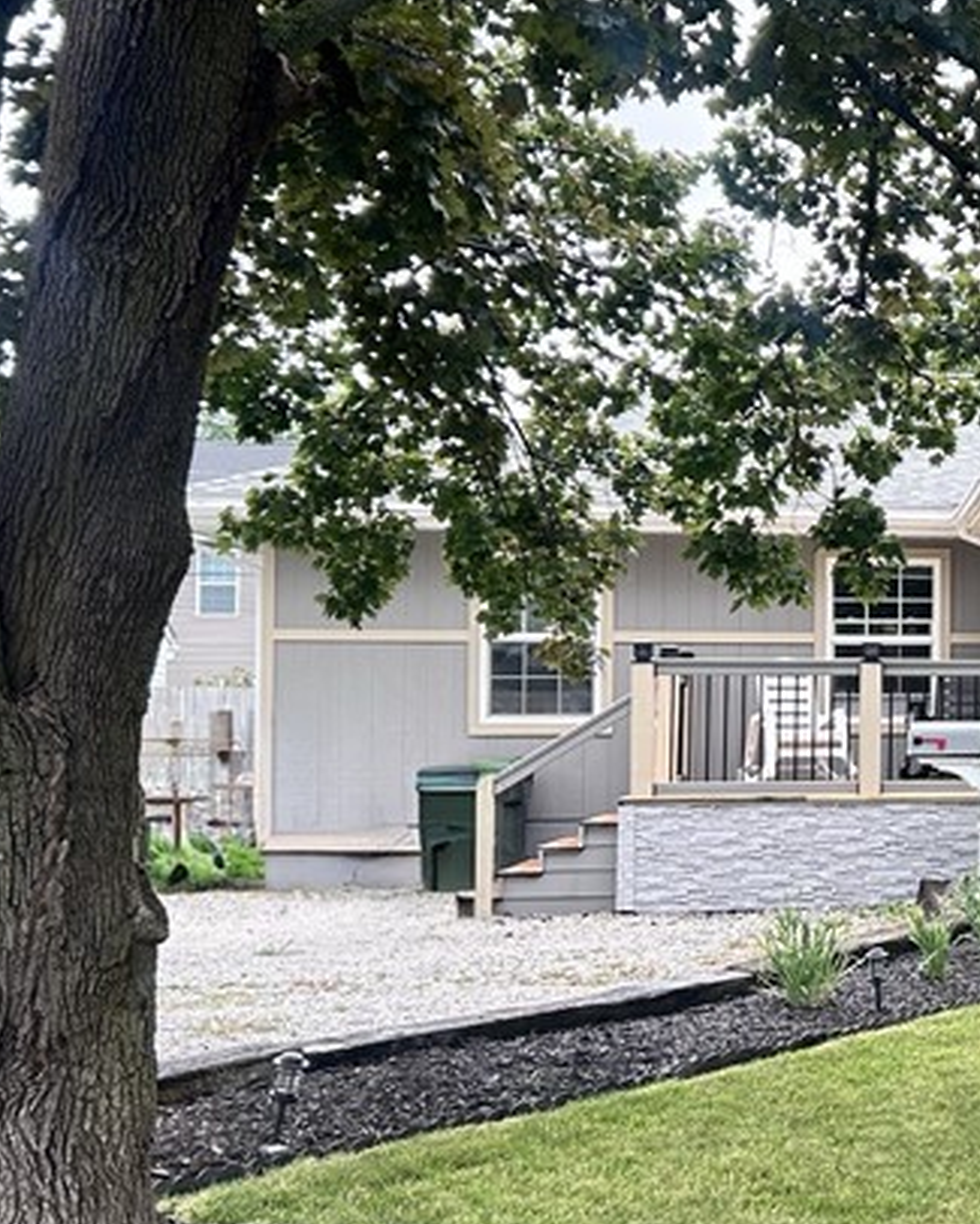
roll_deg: +0.7
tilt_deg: +2.2
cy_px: 618
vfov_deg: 29.6
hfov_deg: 21.4
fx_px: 2319
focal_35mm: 64
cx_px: 1303
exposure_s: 1/733
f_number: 1.5
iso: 50
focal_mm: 5.7
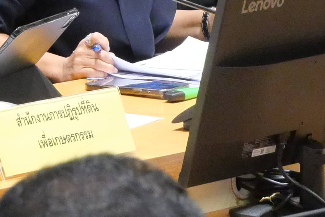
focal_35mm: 405
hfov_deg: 5.0
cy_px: -157
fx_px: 3658
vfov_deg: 3.4
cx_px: -188
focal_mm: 44
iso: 3200
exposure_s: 1/50
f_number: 6.3
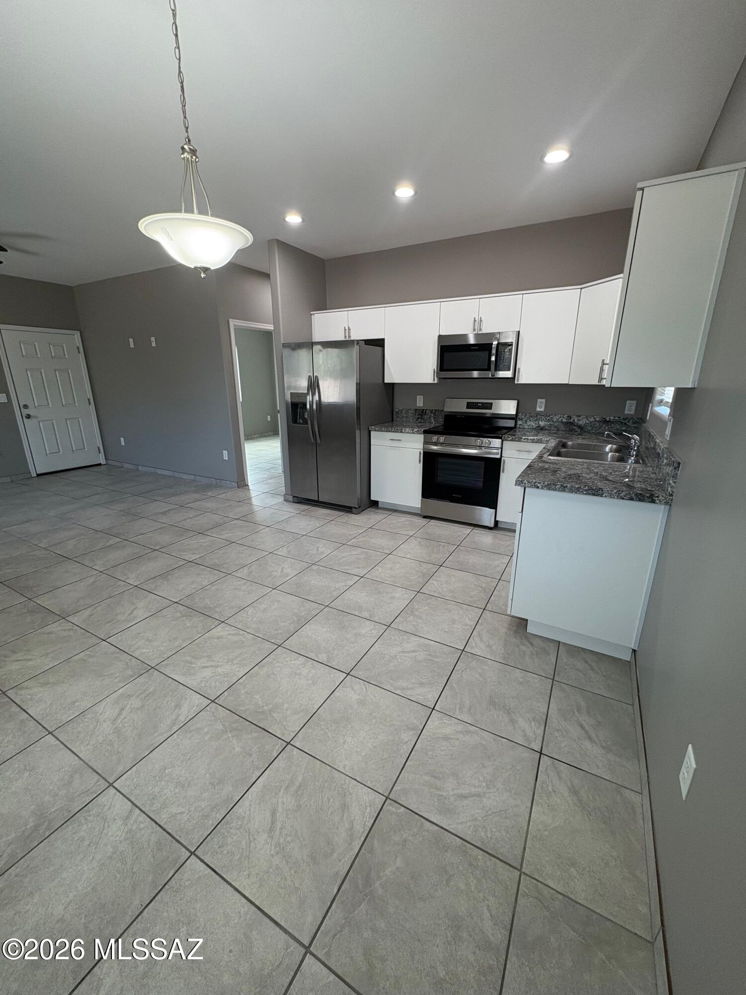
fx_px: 402
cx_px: 373
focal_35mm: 14
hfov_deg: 85.7
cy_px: 498
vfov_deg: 102.1
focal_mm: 2.22
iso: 125
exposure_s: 1/60
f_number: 2.2
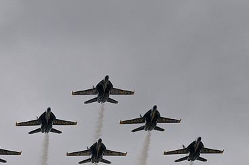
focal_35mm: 316
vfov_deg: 4.3
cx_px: 88
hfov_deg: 6.5
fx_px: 2184
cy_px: 108
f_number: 7.1
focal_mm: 200
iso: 640
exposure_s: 1/6400
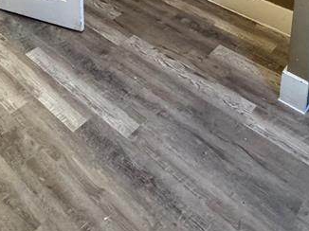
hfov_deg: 43.0
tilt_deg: -11.2
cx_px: 147
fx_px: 392
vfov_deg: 24.5
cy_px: -127
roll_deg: -0.8
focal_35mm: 44
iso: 640
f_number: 2.2
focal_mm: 2.22
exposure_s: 1/60
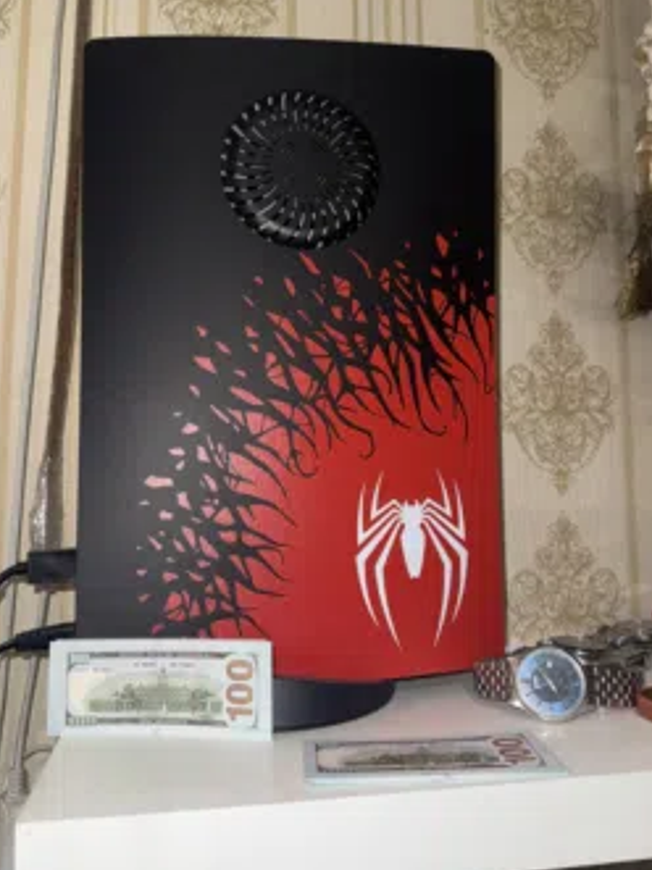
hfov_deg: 48.2
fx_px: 729
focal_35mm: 29
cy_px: 384
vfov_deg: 61.5
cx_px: 310
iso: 64
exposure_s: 1/41
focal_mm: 6.76
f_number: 1.78
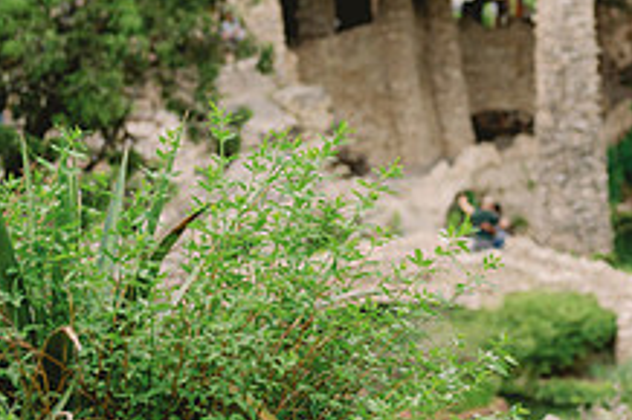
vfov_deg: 10.3
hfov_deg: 15.2
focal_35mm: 133
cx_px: 626
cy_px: 275
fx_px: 2333
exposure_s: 1/1000
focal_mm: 50
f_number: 2.5
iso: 400
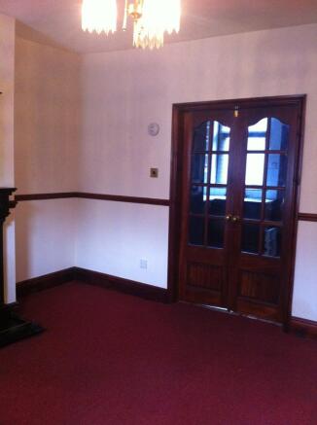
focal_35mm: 35
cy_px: 212
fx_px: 429
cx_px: 158
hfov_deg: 40.6
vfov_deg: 52.7
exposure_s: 1/15
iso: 400
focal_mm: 3.85
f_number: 2.8
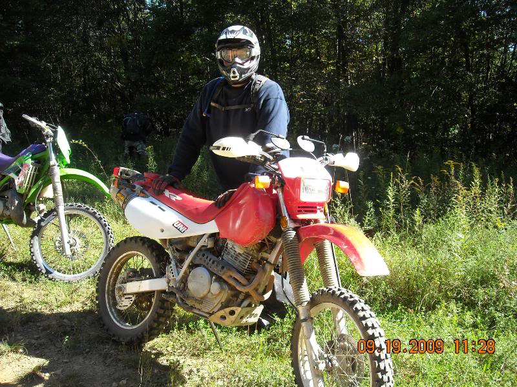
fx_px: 523
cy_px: 194
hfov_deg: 52.6
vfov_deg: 40.7
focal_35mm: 35
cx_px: 258
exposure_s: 1/201
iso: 64
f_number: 2.8
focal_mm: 5.7
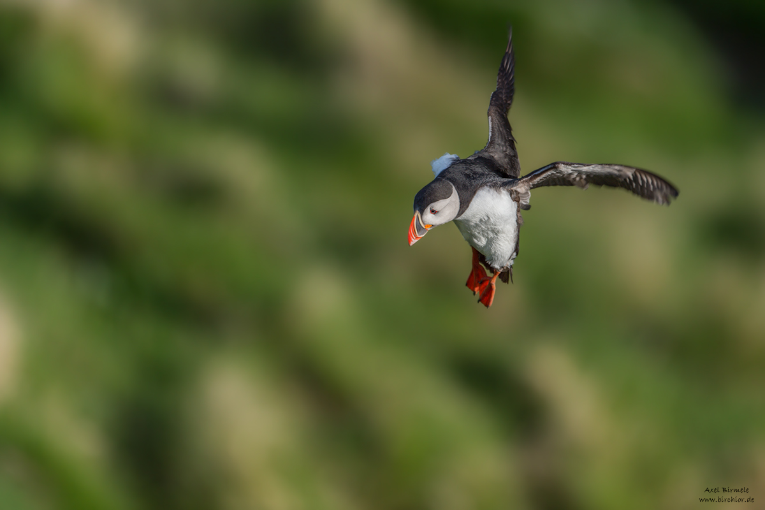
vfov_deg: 2.7
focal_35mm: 500
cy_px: 255
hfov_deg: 4.1
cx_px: 382
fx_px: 10624
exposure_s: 1/2000
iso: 200
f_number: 4
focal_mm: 500
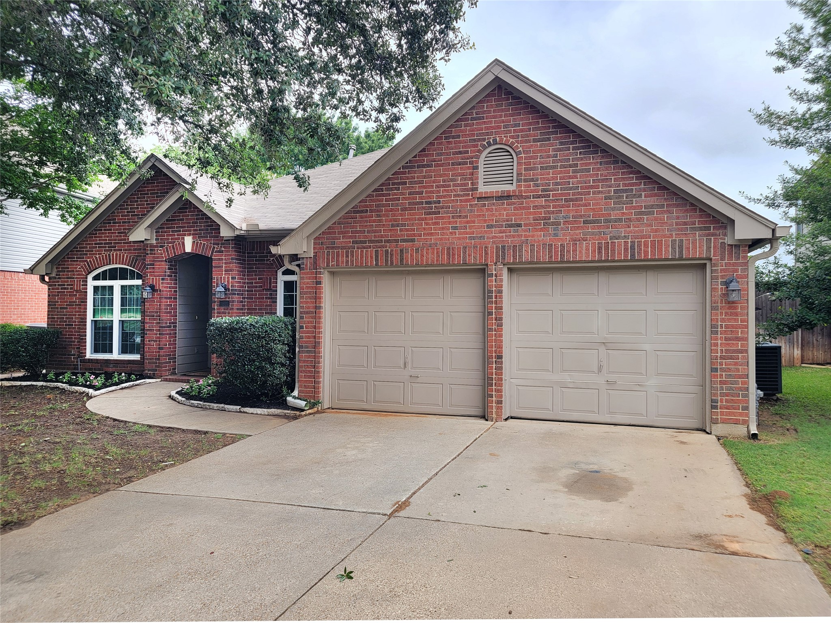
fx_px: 576
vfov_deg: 56.8
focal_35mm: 24
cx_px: 416
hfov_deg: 71.6
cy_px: 312
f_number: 1.8
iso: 16
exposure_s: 1/265
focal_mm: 6.7
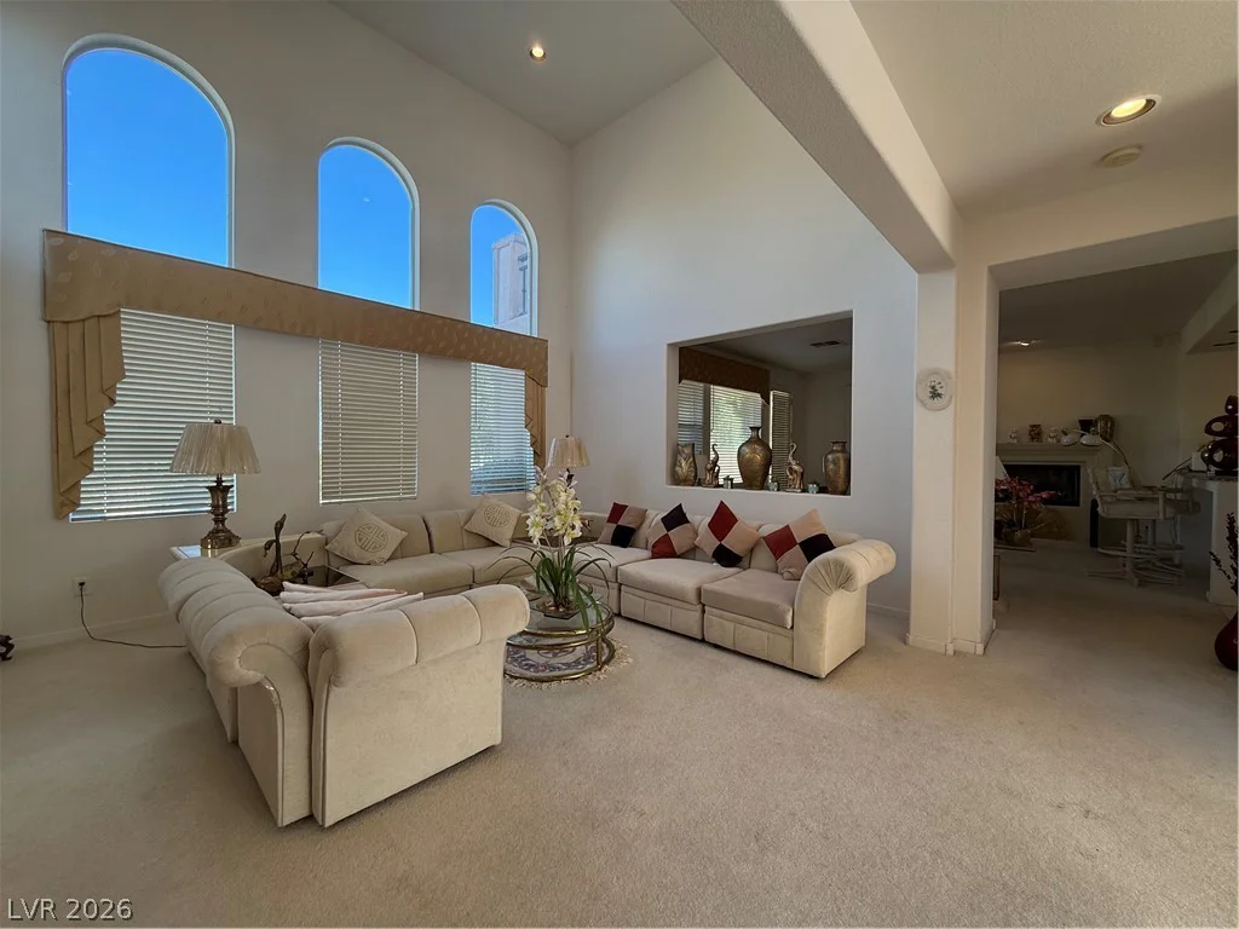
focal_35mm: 14
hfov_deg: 102.1
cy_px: 464
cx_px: 620
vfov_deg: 85.7
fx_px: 501
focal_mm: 2.22
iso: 64
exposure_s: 1/149
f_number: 2.2
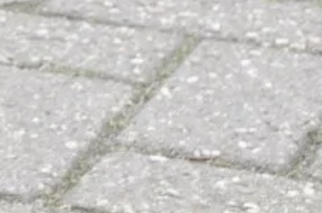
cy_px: -491
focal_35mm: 431
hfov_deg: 4.6
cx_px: -587
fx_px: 3844
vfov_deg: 3.1
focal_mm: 40
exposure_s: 1/200
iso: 200
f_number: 7.1
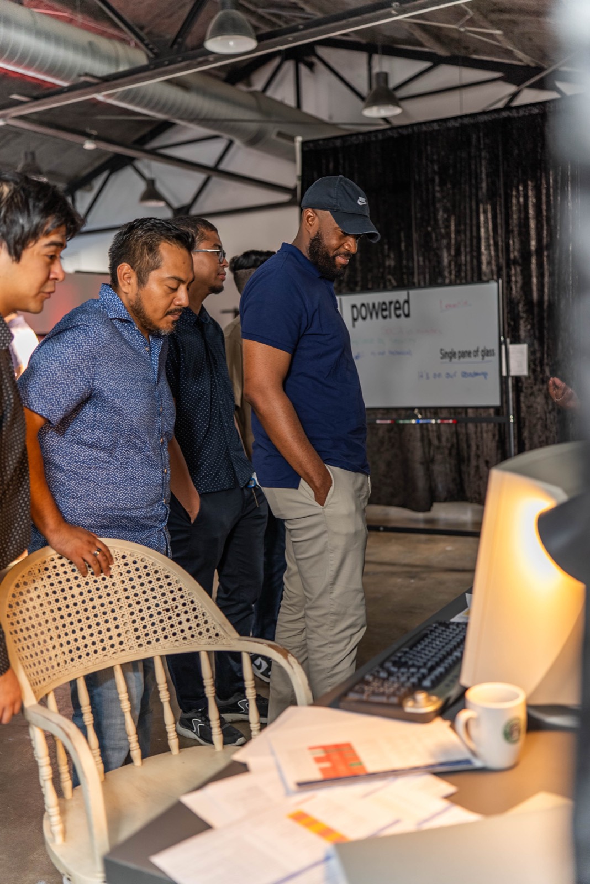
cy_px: 442
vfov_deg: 54.4
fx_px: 860
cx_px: 295
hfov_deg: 37.9
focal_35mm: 35
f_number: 2
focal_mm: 35
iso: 250
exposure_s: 1/125
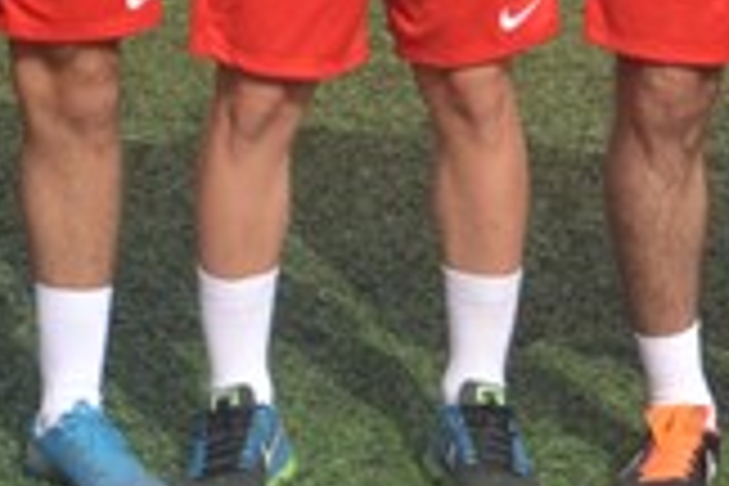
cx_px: 531
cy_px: -268
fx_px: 3756
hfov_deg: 11.1
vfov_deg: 7.3
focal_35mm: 185
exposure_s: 1/200
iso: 100
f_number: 7.1
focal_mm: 25
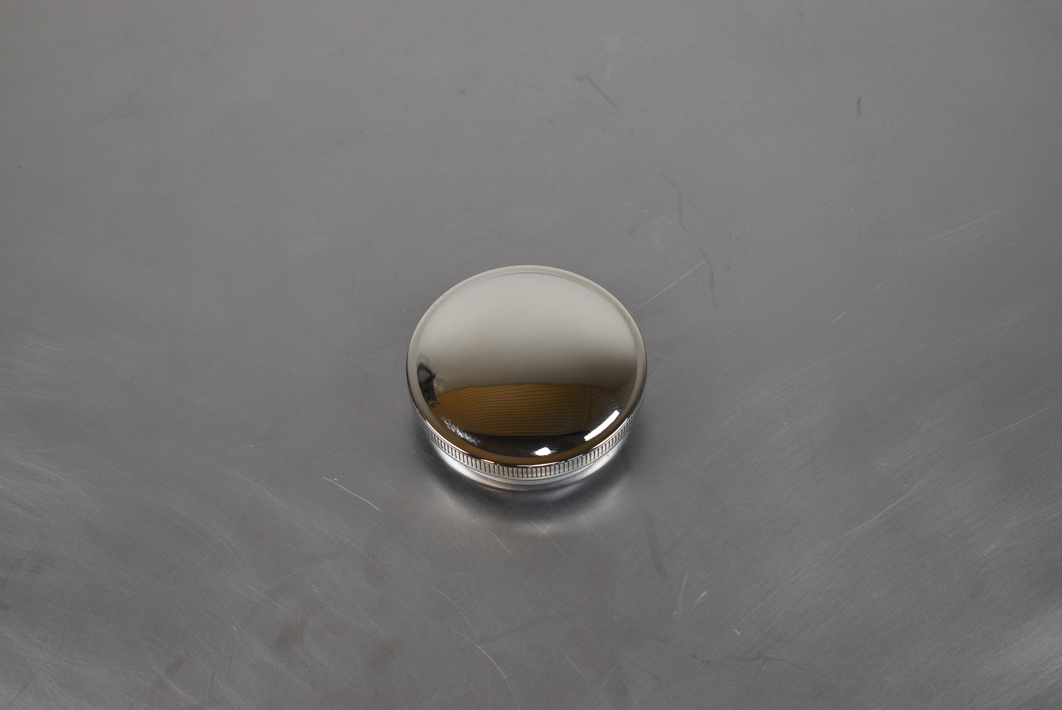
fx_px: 2126
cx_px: 531
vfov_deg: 19.0
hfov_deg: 28.1
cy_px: 355
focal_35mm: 72
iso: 800
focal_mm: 48
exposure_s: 1/160
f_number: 5.3
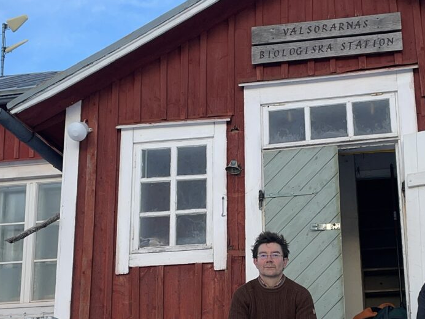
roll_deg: +1.6
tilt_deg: +15.3
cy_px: 231
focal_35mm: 60
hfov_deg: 32.1
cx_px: 257
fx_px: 737
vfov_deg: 24.2
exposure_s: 1/389
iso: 32
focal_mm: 4.2
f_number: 1.6
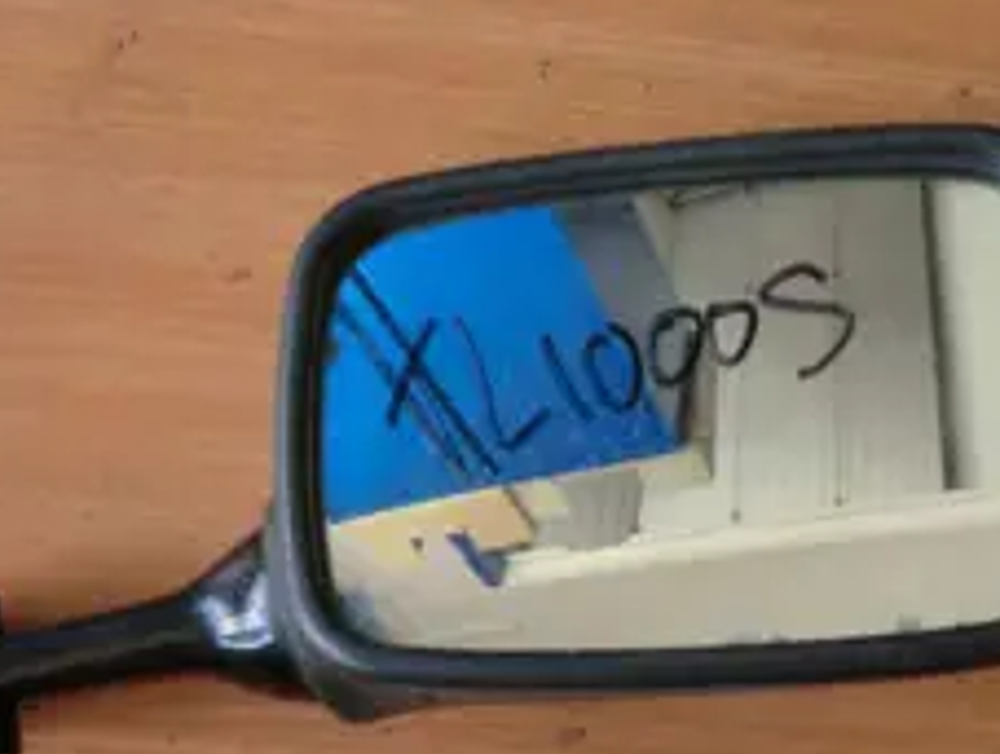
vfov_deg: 25.3
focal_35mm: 57
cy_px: 595
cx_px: 445
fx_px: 1649
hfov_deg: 33.7
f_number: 3.2
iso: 50
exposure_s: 1/80
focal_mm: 4.9
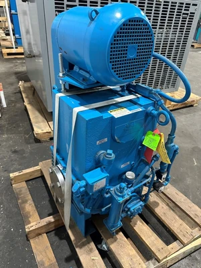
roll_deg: -4.0
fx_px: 186
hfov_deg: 56.8
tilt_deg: -32.6
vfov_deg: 71.6
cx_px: 100
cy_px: 134
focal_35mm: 24
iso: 500
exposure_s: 1/60
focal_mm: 6.86
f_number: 1.78
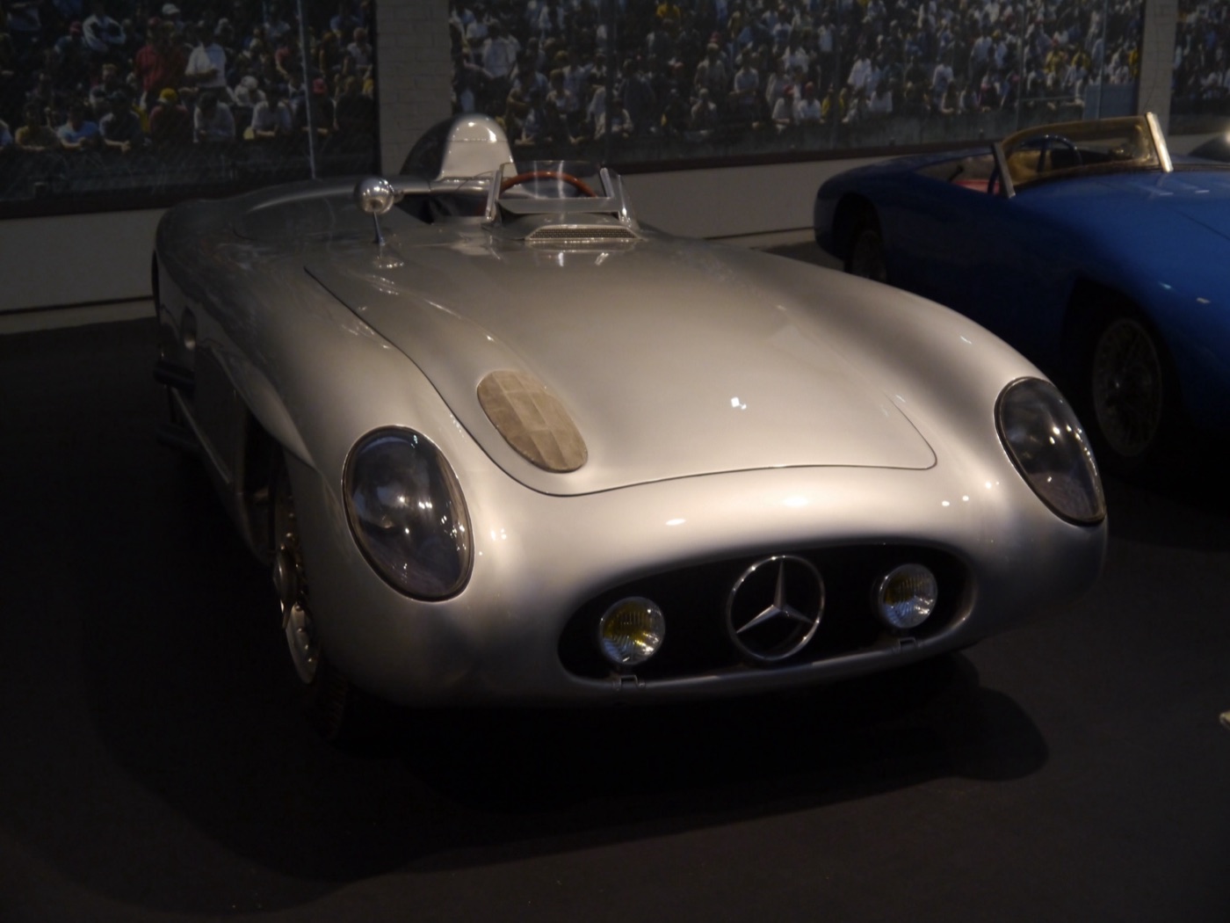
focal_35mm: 48
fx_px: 1706
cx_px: 615
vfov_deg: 30.3
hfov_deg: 39.7
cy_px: 462
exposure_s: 1/50
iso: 800
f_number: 4.5
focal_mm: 24
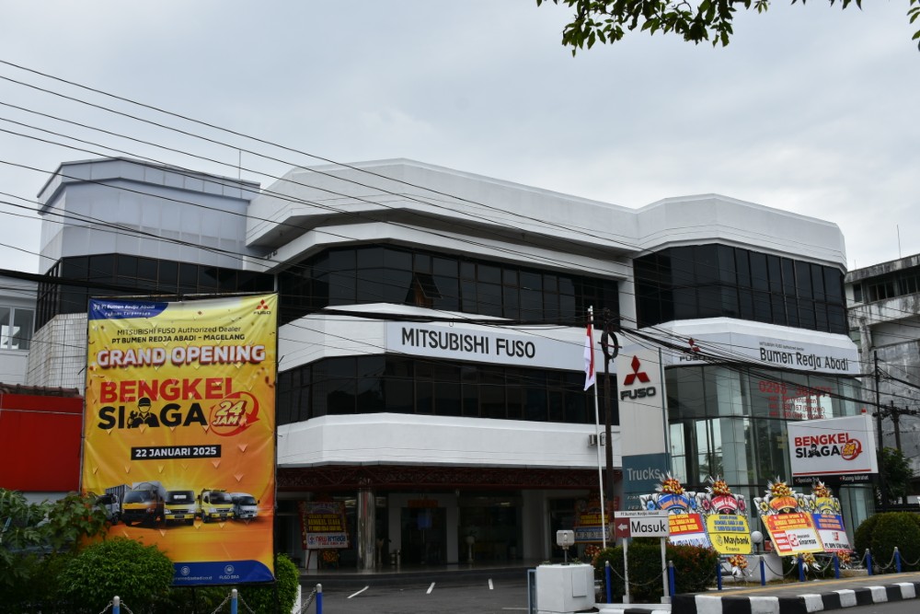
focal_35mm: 36
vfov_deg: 36.9
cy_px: 307
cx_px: 460
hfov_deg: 53.1
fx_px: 920
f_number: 8
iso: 110
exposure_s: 1/500
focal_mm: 24
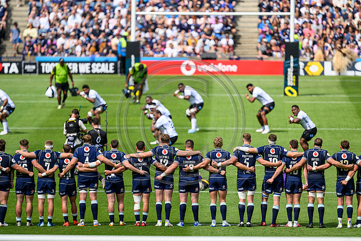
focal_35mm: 414
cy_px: 120
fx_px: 4150
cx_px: 180
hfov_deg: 5.0
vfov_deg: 3.3
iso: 320
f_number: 2.8
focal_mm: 400
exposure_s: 1/5000
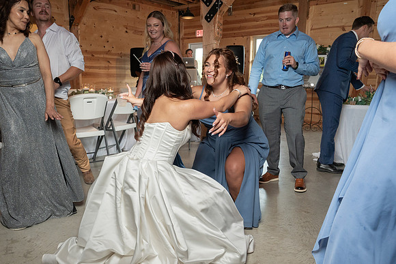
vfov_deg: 43.2
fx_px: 331
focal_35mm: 30
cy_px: 162
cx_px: 168
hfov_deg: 61.4
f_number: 5.6
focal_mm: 24
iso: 2000
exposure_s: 1/200
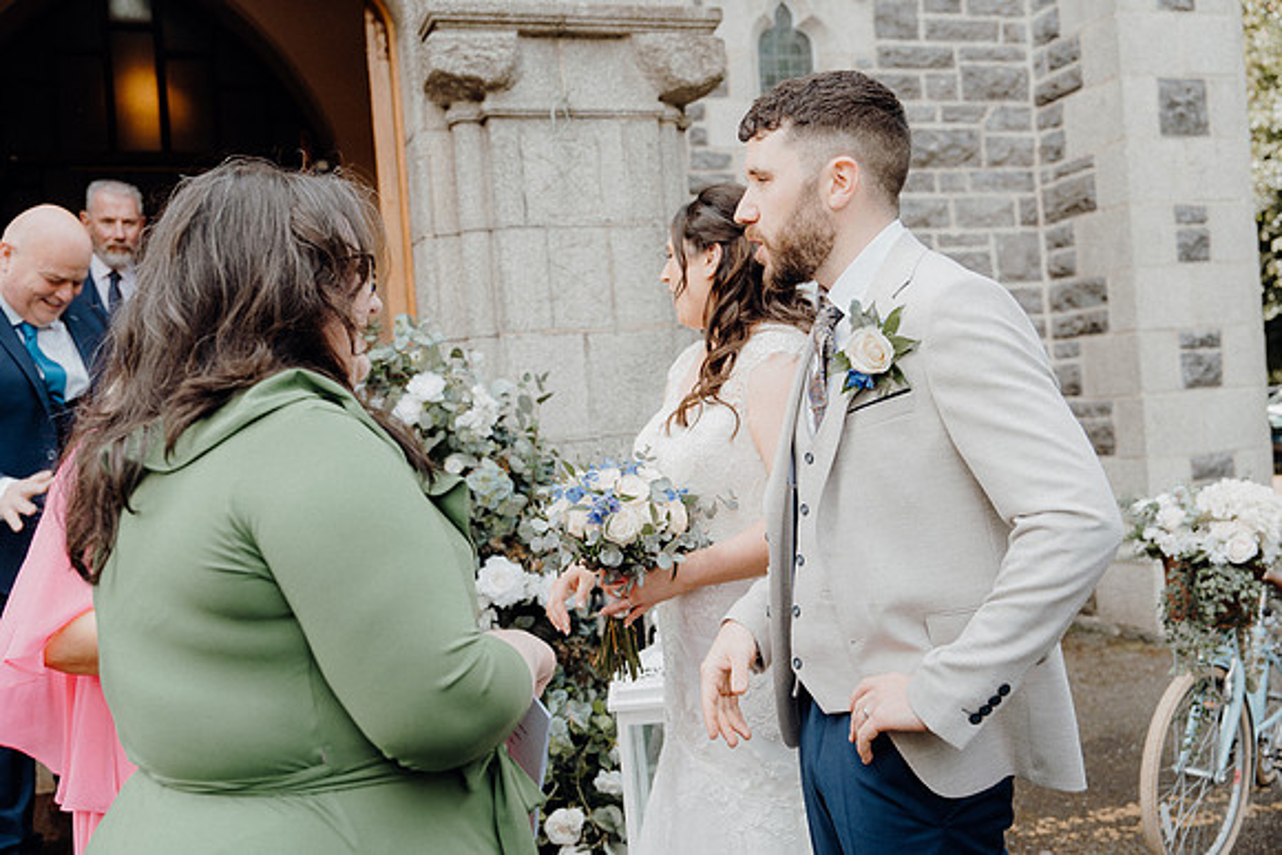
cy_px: 428
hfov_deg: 53.1
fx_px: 1282
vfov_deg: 36.9
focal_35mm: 36
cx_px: 641
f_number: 3.5
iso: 125
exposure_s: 1/200
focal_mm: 36
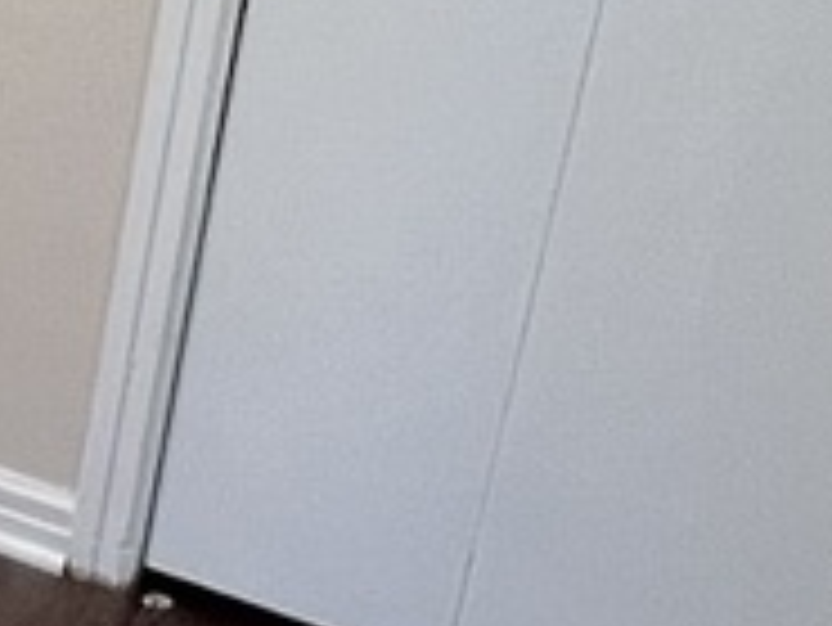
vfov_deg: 14.4
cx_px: -940
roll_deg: -0.2
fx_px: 2429
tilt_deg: -20.7
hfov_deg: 15.0
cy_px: -9
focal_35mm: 101
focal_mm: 1.57
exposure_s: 1/62
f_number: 1.8
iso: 200
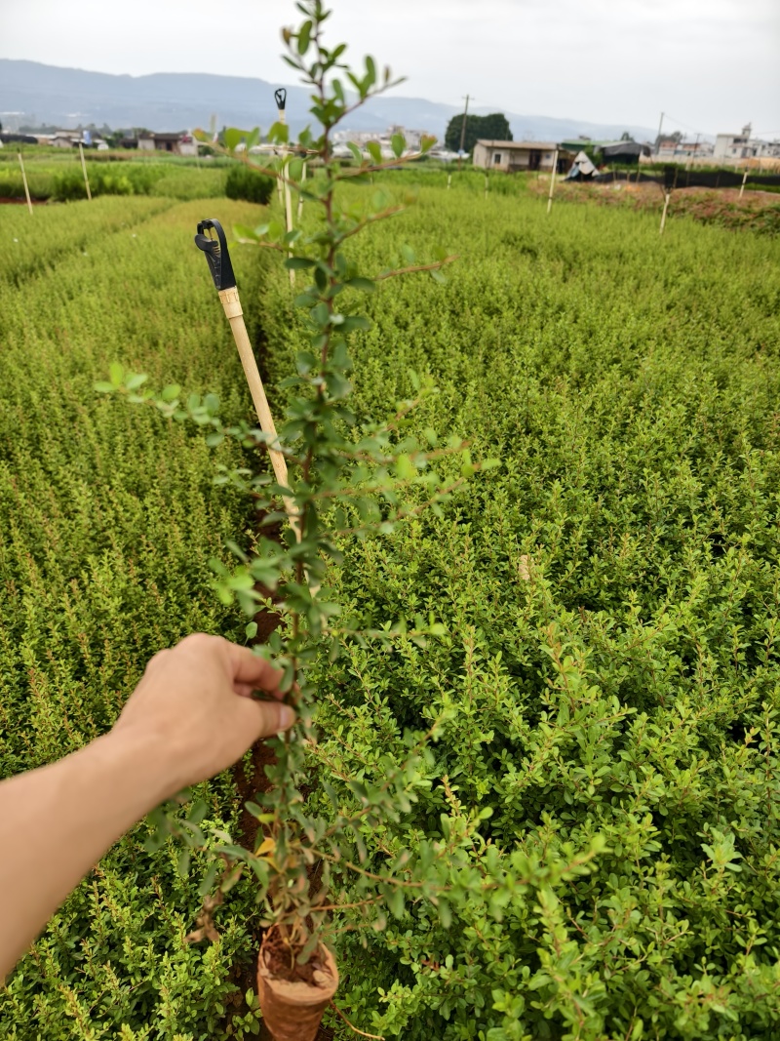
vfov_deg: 73.9
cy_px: 520
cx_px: 390
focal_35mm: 23
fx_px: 691
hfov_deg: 58.9
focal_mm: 8.67
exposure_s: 1/1894
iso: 50
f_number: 1.75
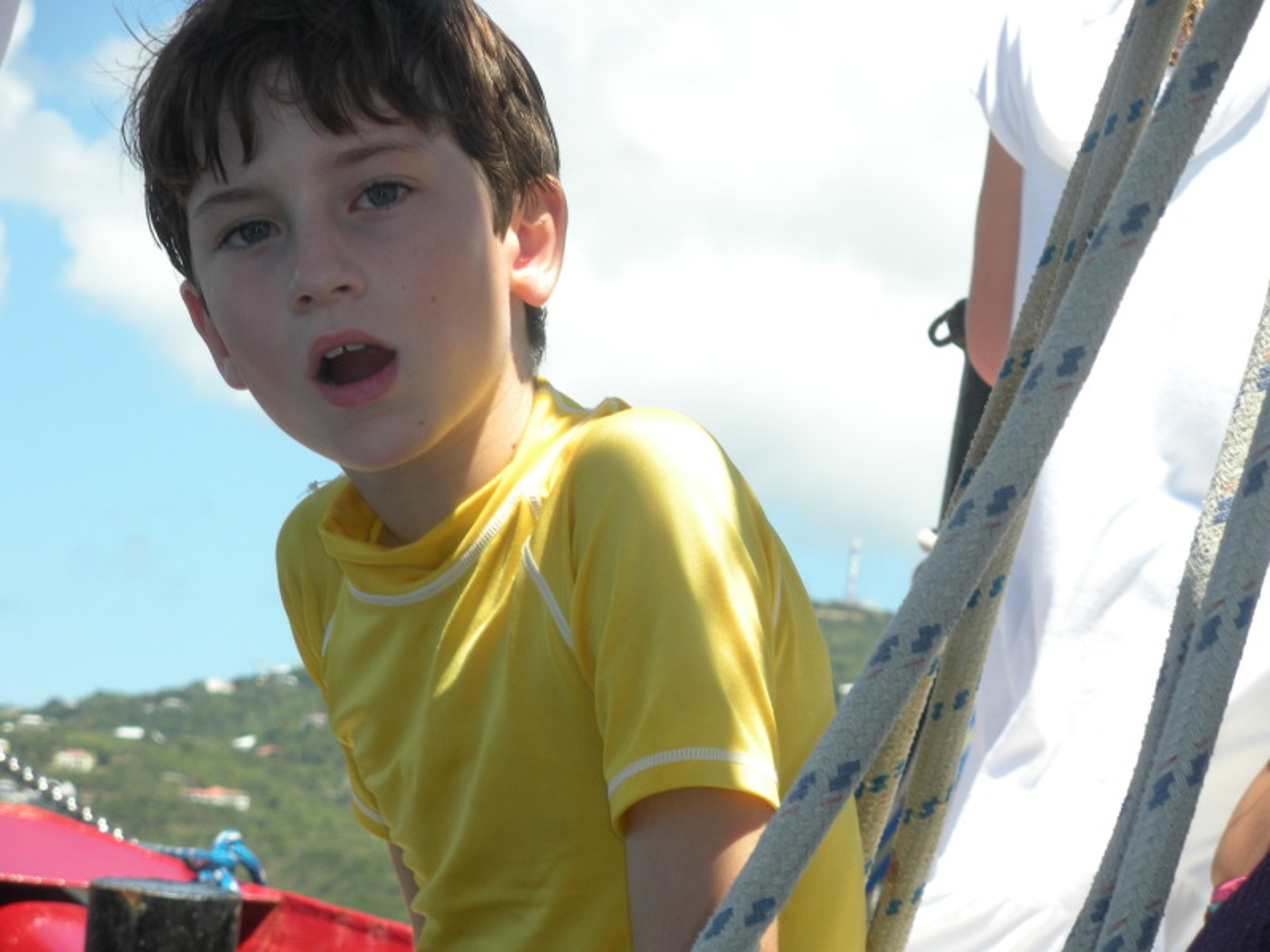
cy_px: 476
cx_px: 635
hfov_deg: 16.3
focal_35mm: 121
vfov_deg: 12.2
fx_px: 4439
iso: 64
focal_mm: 21.2
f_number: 5.3
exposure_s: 1/201
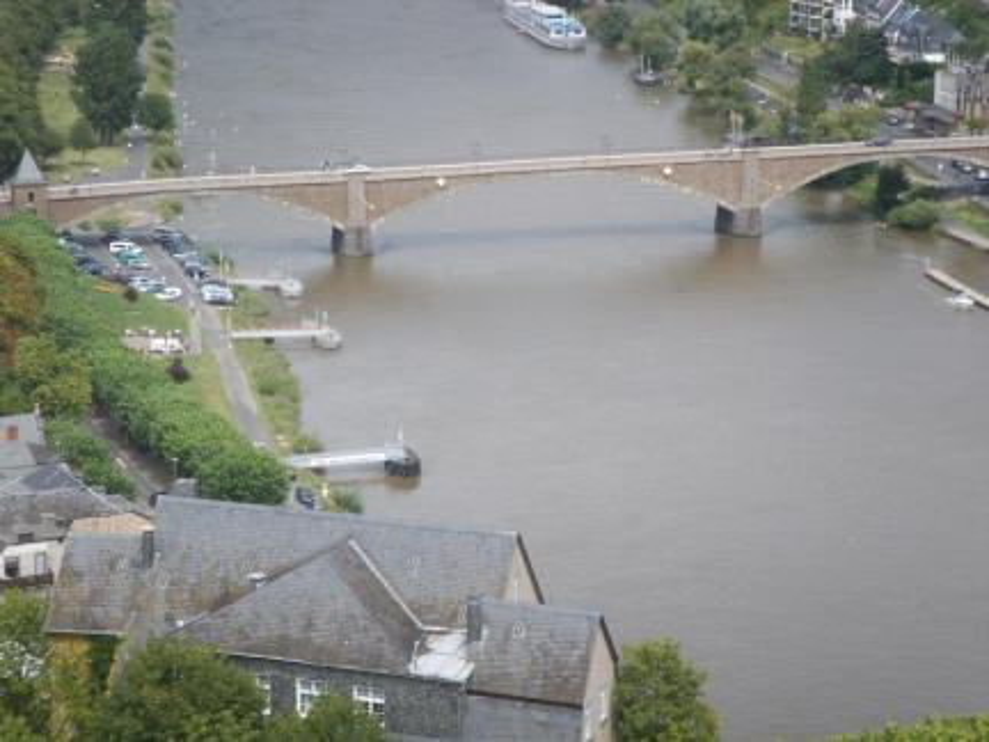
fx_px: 3171
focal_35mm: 111
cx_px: 494
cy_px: 371
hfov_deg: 17.7
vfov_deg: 13.3
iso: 50
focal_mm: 23.1
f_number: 8
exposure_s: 1/160
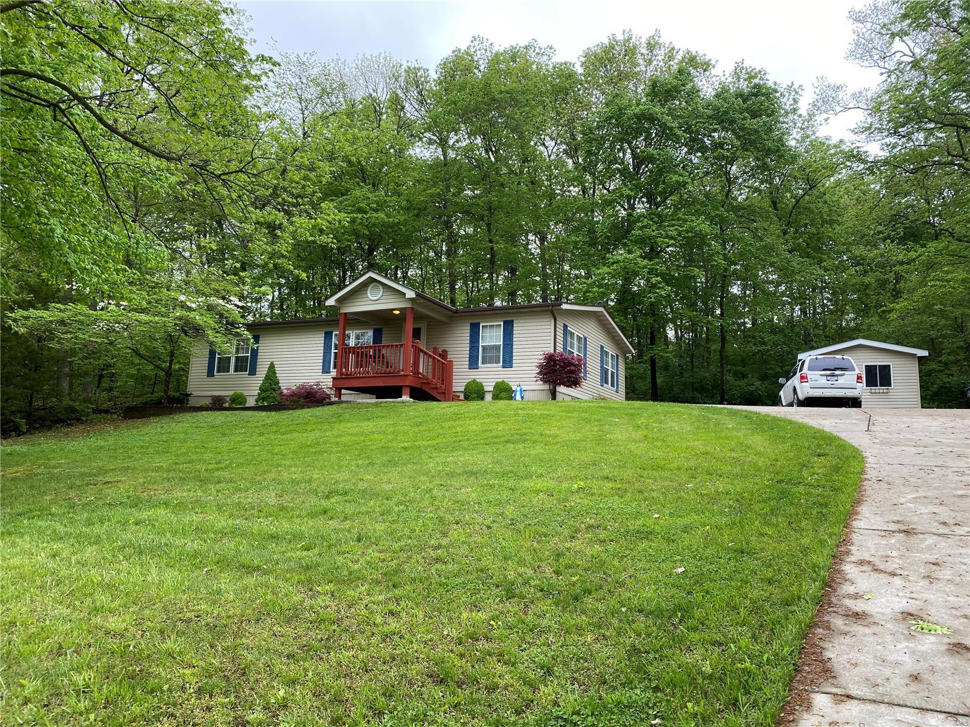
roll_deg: -2.4
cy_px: 364
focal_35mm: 26
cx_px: 485
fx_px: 729
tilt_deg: +8.7
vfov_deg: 53.1
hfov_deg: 67.3
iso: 32
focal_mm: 4.25
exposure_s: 1/195
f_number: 1.8
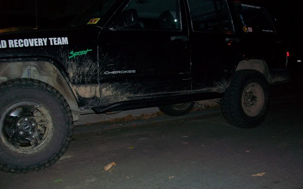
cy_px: 100
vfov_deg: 37.2
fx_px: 281
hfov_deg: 56.7
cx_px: 152
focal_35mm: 34
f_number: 2.8
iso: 160
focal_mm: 5.7
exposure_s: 1/60
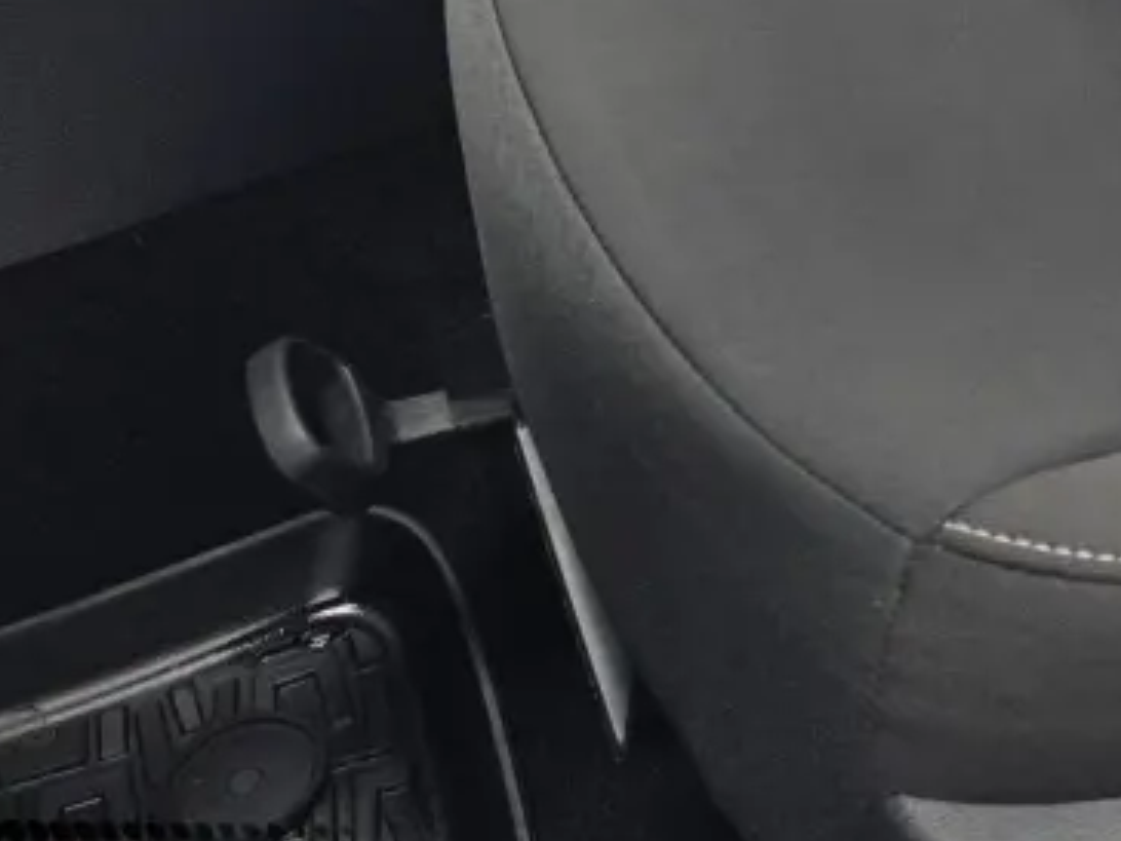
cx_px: 1155
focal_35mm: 91
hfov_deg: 20.7
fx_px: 2947
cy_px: -690
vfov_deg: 14.3
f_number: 1.7
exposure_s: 1/180
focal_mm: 6.3
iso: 40
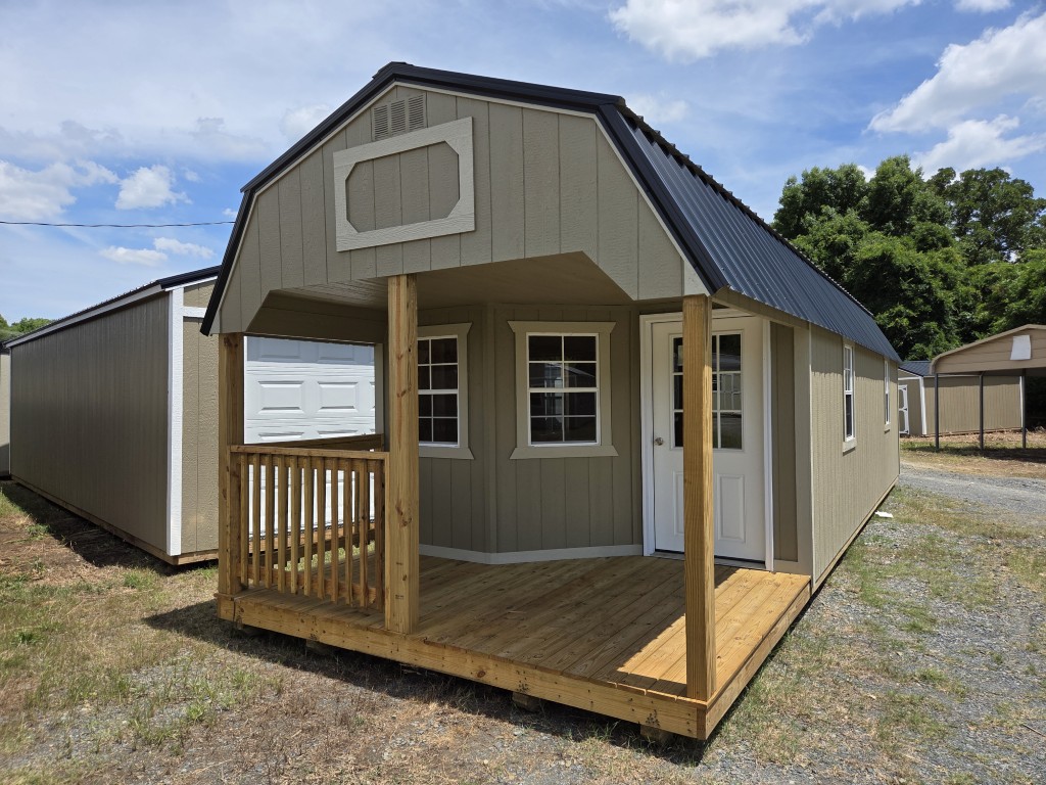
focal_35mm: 23
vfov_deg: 58.9
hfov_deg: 73.9
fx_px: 695
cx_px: 523
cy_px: 392
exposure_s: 1/5261
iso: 80
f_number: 1.8
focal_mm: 5.4
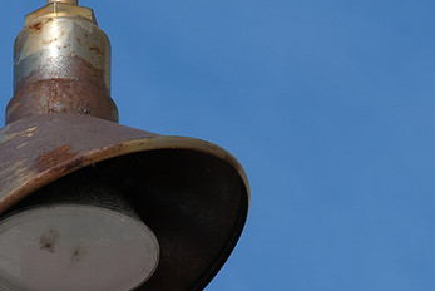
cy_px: 15
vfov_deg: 2.4
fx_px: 7014
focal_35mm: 580
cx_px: 58
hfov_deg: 3.6
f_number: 18
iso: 400
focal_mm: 121.8
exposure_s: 1/210
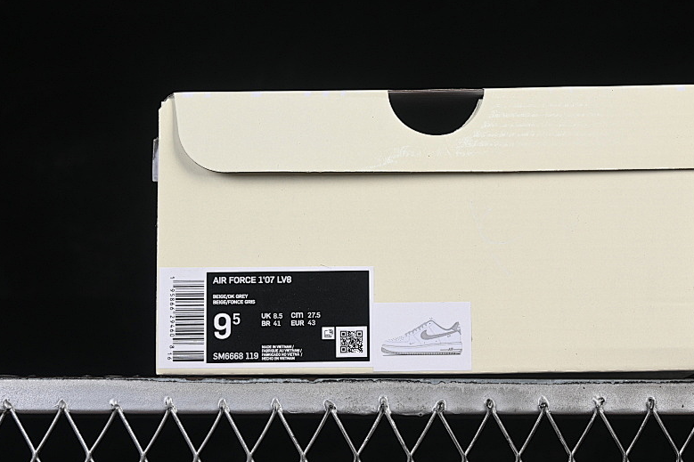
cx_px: 446
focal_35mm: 104
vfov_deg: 13.2
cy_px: 180
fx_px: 2004
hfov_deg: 19.6
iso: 160
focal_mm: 50
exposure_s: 1/80
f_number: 8
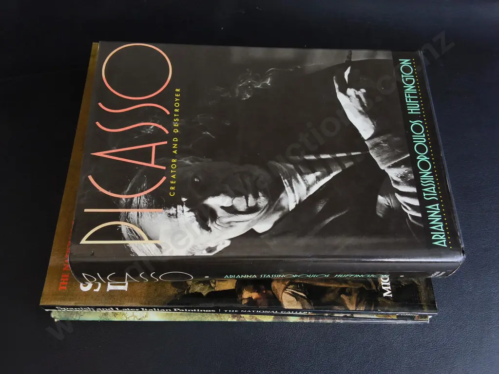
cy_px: 187
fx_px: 389
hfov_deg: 65.3
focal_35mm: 27
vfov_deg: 51.4
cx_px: 250
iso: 80
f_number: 2
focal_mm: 2.87
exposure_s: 1/100
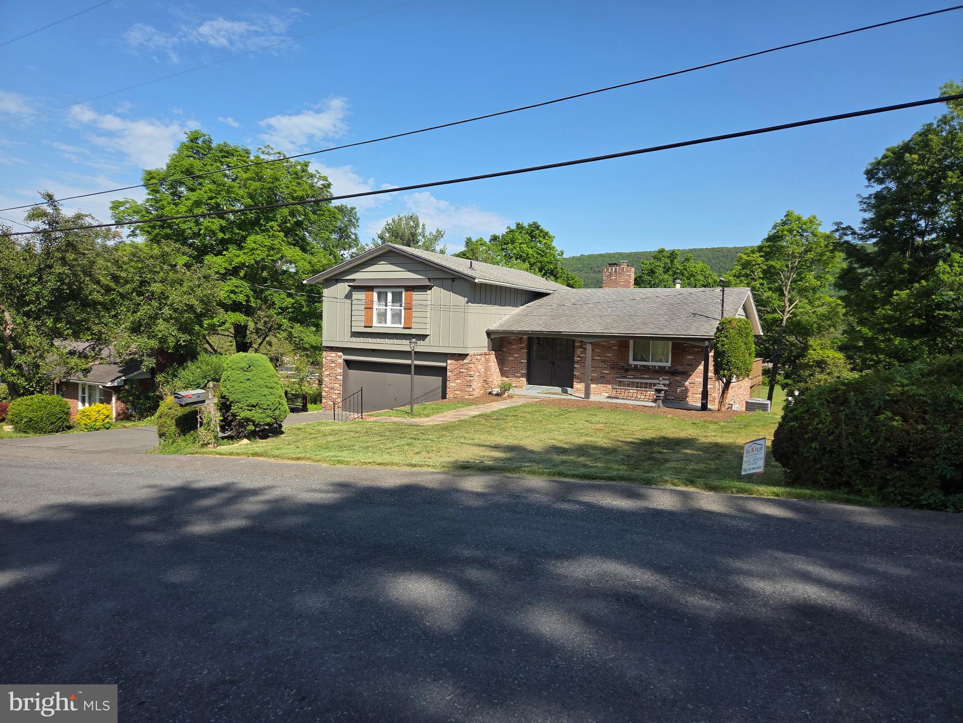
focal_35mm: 23
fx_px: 640
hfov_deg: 73.9
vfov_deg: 58.9
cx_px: 482
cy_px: 362
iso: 80
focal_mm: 5.4
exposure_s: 1/3372
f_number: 1.8
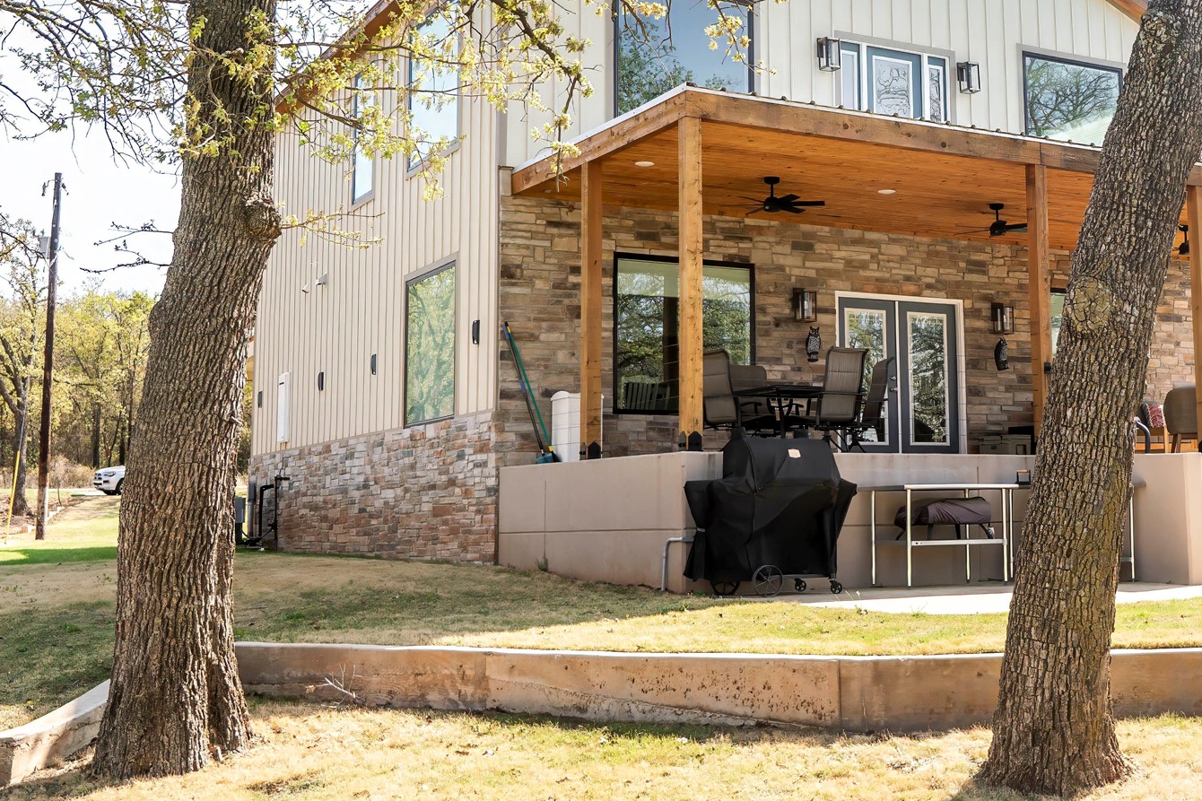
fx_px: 1569
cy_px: 314
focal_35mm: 47
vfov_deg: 28.6
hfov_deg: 40.8
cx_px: 896
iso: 400
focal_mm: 19.5
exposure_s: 1/1250
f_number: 4
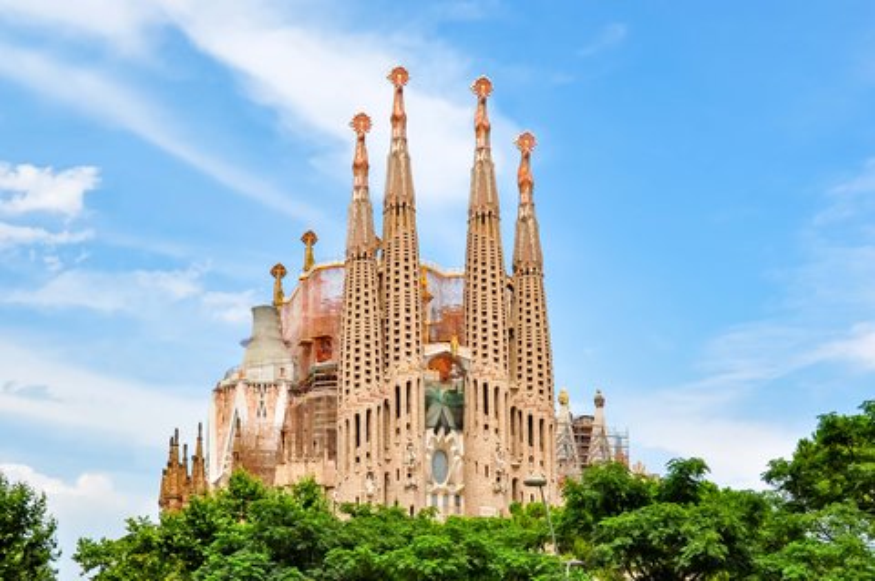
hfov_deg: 41.2
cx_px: 438
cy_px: 290
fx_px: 1165
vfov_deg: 28.0
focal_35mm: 48
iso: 200
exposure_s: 1/320
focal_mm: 32
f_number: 10
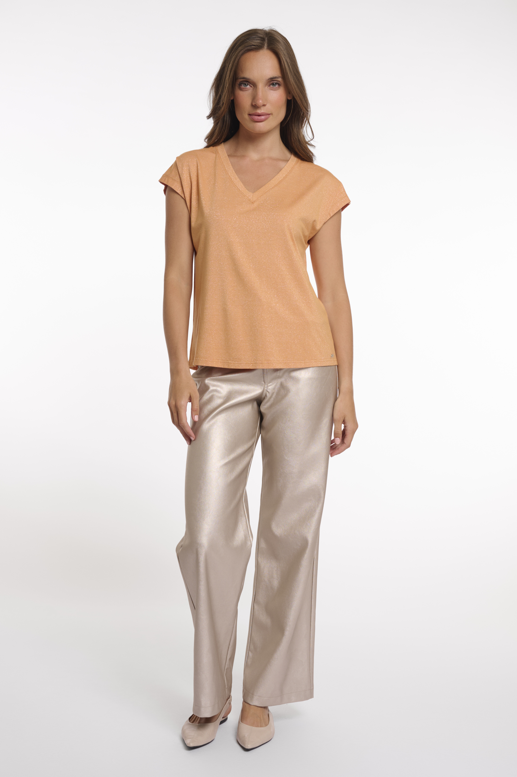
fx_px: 1143
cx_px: 258
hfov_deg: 25.5
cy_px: 388
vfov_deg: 37.5
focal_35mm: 53
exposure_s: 1/160
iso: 125
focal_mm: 53
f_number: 8
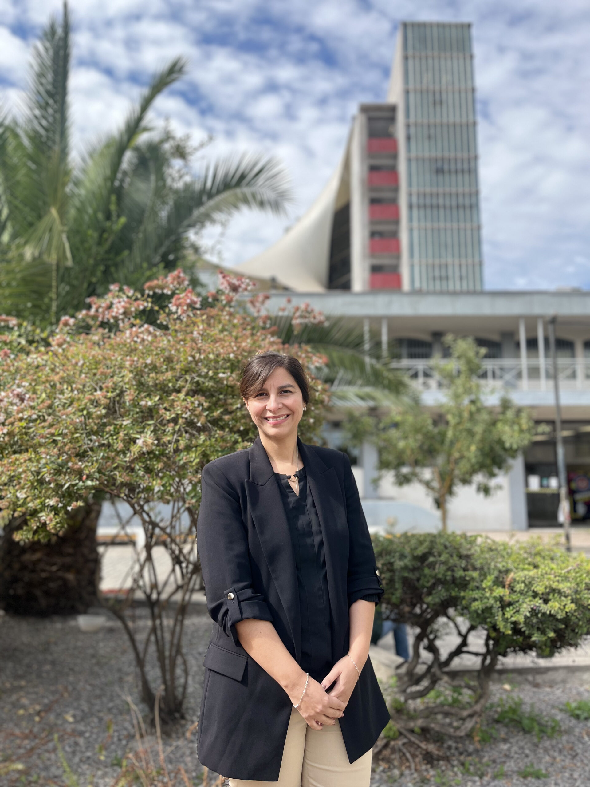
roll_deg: +0.1
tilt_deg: +9.2
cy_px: 394
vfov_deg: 67.3
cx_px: 295
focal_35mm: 26
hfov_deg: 53.1
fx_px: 591
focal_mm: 5.1
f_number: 1.6
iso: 50
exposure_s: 1/1623
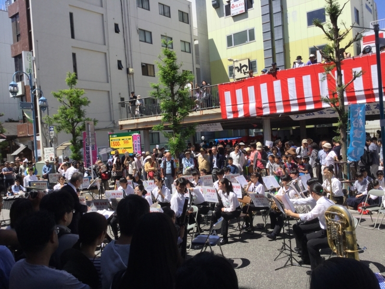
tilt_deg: -0.4
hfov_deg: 58.4
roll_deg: +3.4
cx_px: 192
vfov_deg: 45.4
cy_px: 144
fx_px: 345
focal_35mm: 31
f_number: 2.4
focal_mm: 3.3
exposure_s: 1/1359
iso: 25
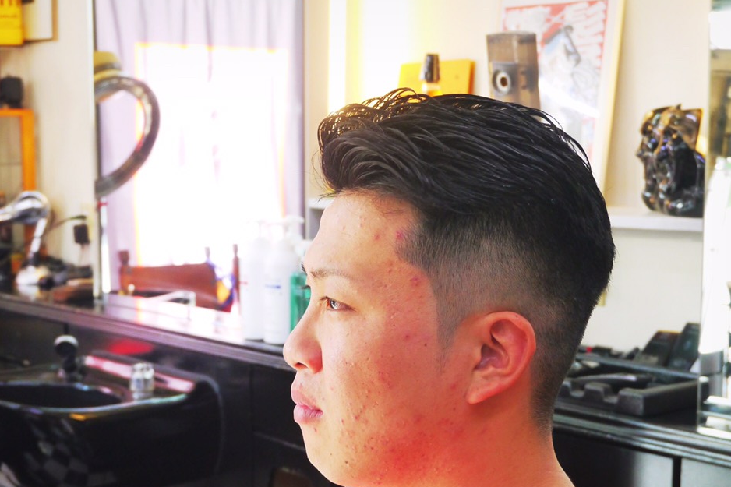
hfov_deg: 31.9
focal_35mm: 63
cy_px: 288
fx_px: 1279
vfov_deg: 21.5
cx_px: 340
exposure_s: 1/60
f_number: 5
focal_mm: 25
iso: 500
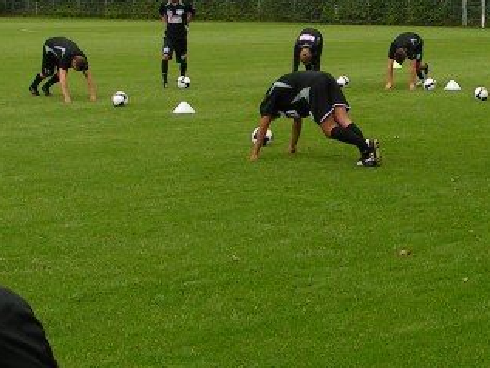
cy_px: 17
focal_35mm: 96
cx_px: 388
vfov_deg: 15.2
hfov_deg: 20.2
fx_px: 1359
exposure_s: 1/100
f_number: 5.6
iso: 50
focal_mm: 5.8
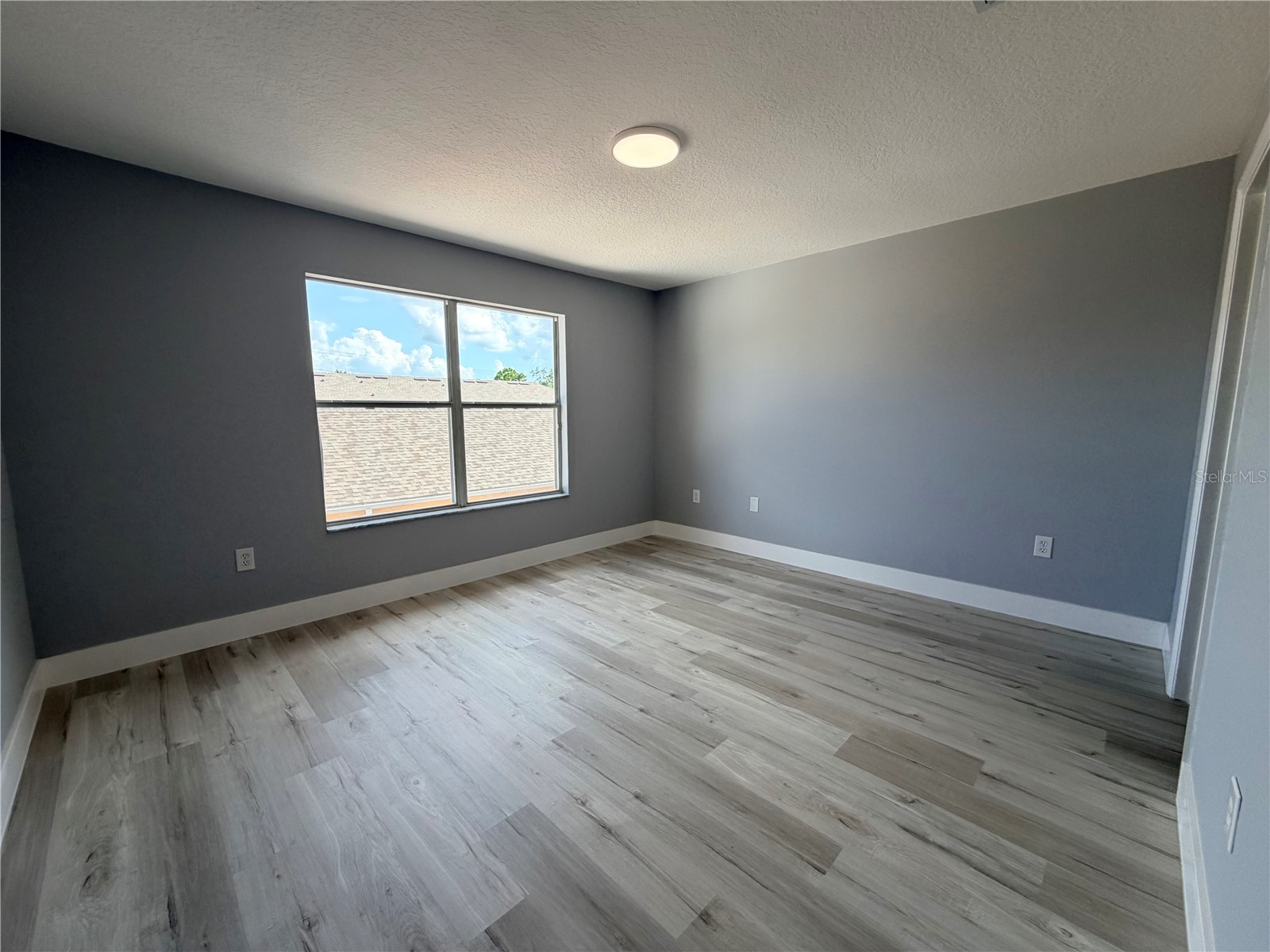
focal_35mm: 14
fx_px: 514
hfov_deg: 102.1
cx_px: 635
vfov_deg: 85.7
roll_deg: +0.0
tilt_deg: -7.1
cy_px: 476
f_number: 2.2
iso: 64
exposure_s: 1/206
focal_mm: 2.22
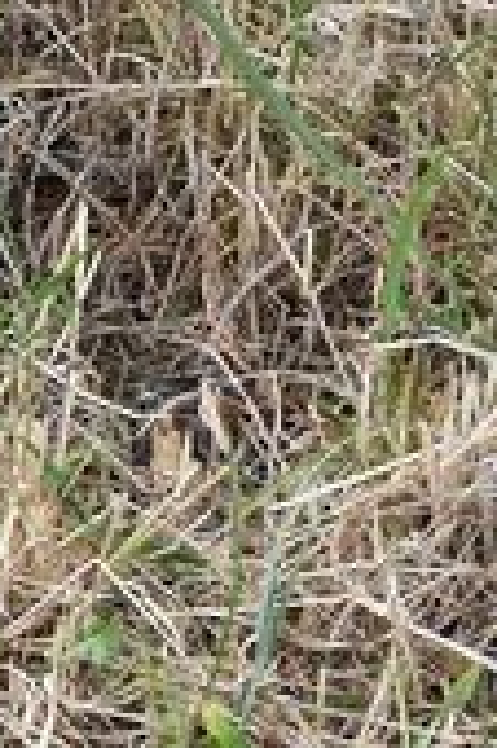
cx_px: -1891
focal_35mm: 271
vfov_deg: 7.6
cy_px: -51
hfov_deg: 4.4
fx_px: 5623
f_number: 8
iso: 400
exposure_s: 1/250
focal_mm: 24
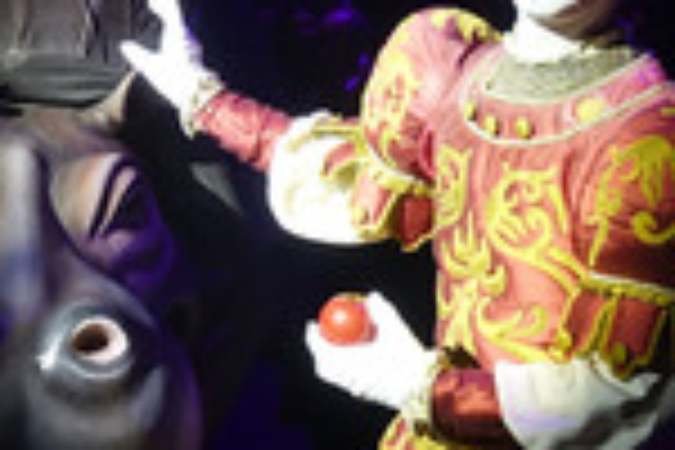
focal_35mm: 87
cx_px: 250
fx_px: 1631
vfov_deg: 15.7
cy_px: 252
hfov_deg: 23.3
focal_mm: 10.7
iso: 640
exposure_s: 1/200
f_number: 4
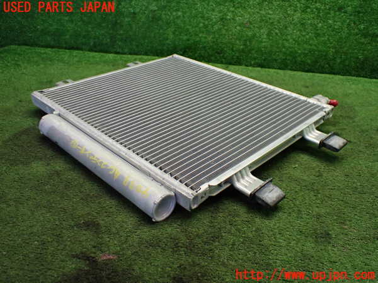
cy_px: 142
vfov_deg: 44.2
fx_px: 349
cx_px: 189
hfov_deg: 56.8
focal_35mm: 32
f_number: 2.4
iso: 500
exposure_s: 1/125
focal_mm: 5.79
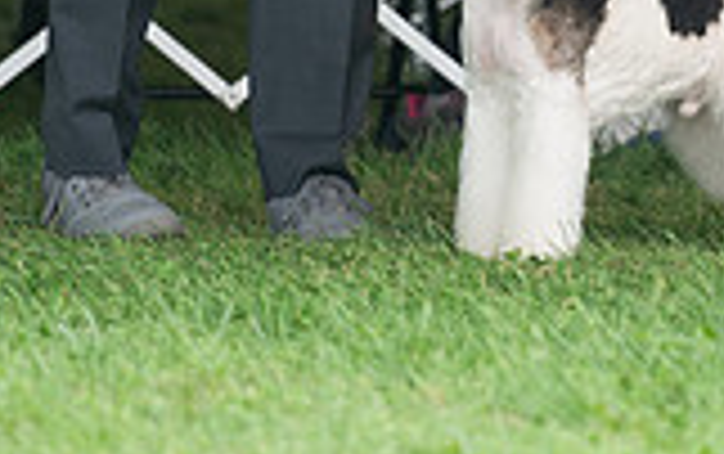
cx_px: 742
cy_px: -229
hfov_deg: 2.9
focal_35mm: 733
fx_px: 14478
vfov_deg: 1.8
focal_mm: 200
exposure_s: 1/1000
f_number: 3.2
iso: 640
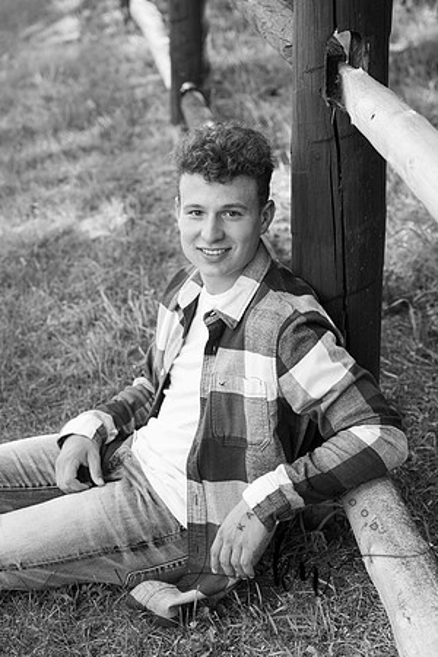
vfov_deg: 28.8
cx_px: 219
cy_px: 328
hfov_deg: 19.5
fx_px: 1277
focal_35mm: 70
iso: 400
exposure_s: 1/200
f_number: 5
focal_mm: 70
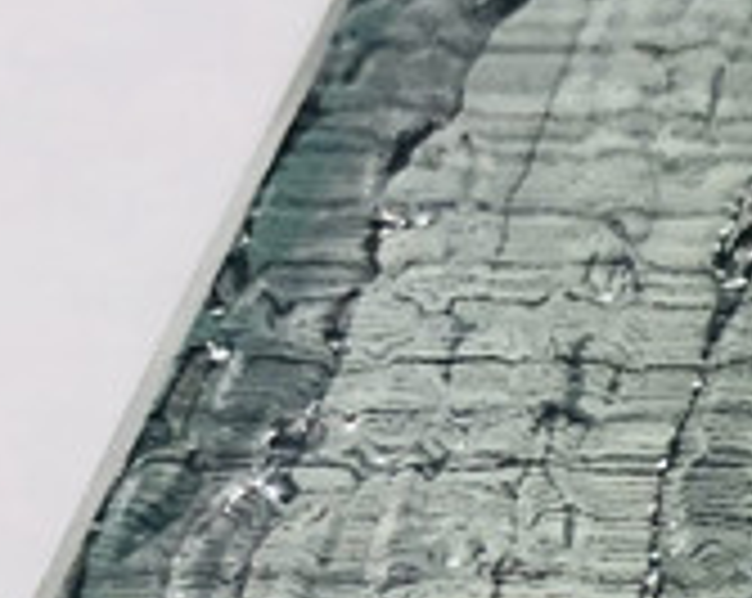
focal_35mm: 136
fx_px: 3022
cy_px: 391
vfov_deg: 11.3
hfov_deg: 12.2
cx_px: 1621
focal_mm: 3.99
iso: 50
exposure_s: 1/17
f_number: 1.8
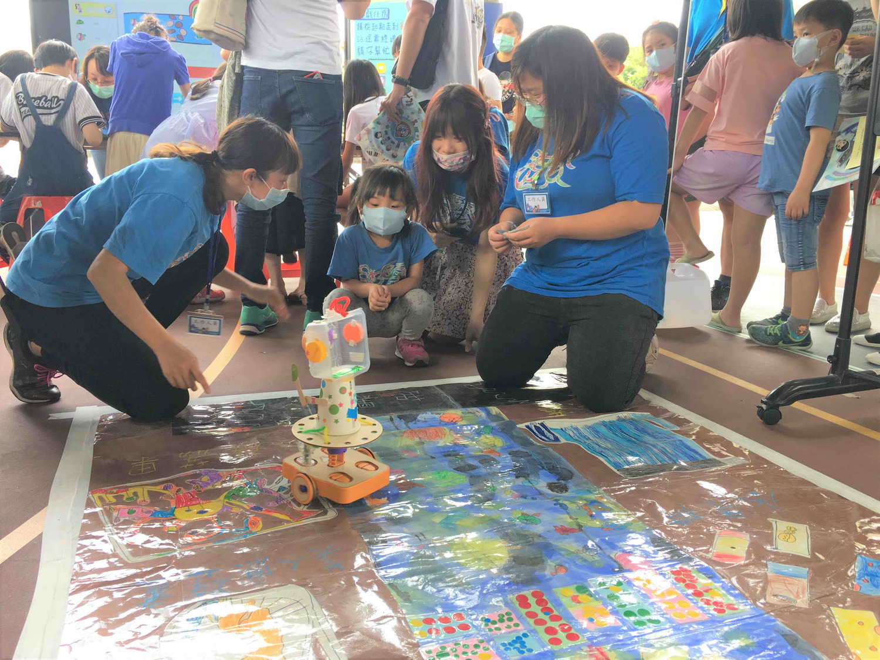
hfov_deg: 61.7
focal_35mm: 29
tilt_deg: -13.3
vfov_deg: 48.2
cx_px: 440
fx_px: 737
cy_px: 330
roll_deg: -1.0
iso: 32
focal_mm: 4.15
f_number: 2.2
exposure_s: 1/60
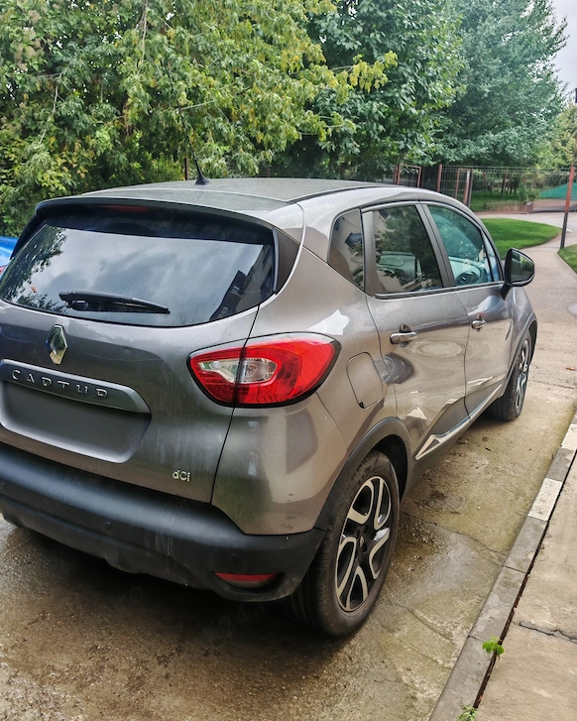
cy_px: 362
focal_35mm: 29
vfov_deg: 60.4
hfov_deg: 50.0
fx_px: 619
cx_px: 289
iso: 50
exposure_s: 1/180
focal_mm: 6.83
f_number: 2
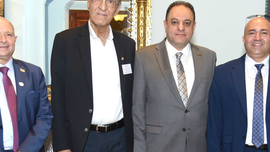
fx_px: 508
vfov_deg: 16.8
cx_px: 143
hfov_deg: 29.7
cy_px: 136
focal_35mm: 71
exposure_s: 1/100
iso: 1600
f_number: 4
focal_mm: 32
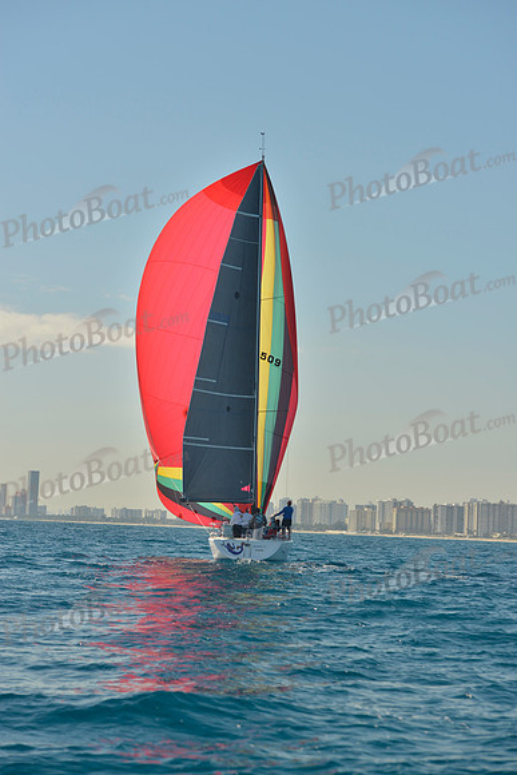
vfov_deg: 23.6
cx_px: 258
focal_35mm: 86
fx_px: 1851
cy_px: 388
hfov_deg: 15.9
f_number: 6.3
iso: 200
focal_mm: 86
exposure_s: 1/640
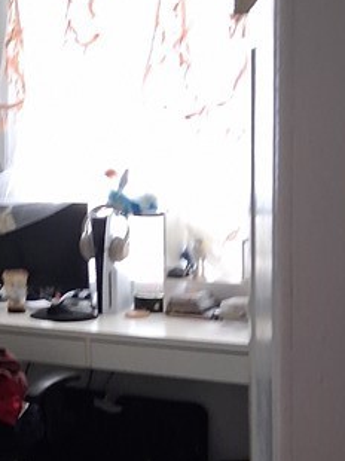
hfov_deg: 16.4
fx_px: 1144
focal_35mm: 86
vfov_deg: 22.8
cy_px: 265
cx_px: -71
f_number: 1.8
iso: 500
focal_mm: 3.98
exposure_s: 1/33
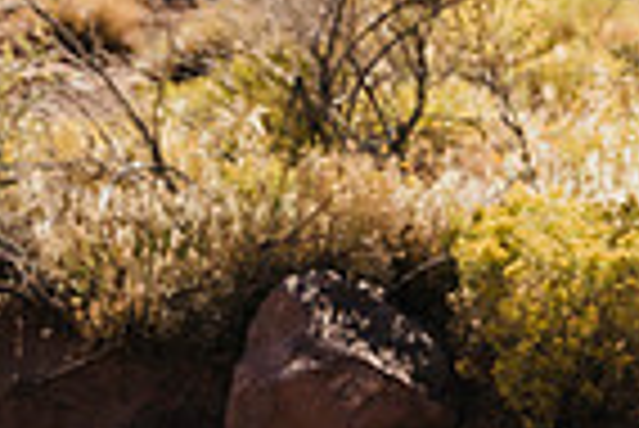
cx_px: 1176
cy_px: -150
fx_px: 5863
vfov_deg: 4.2
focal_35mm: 330
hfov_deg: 6.1
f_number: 5.6
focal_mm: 70
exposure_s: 1/500
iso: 100
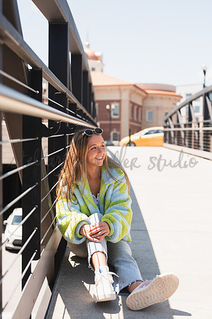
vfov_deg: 39.6
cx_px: 106
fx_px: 443
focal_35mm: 50
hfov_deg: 26.9
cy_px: 160
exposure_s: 1/1000
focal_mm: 50
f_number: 3.5
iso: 160
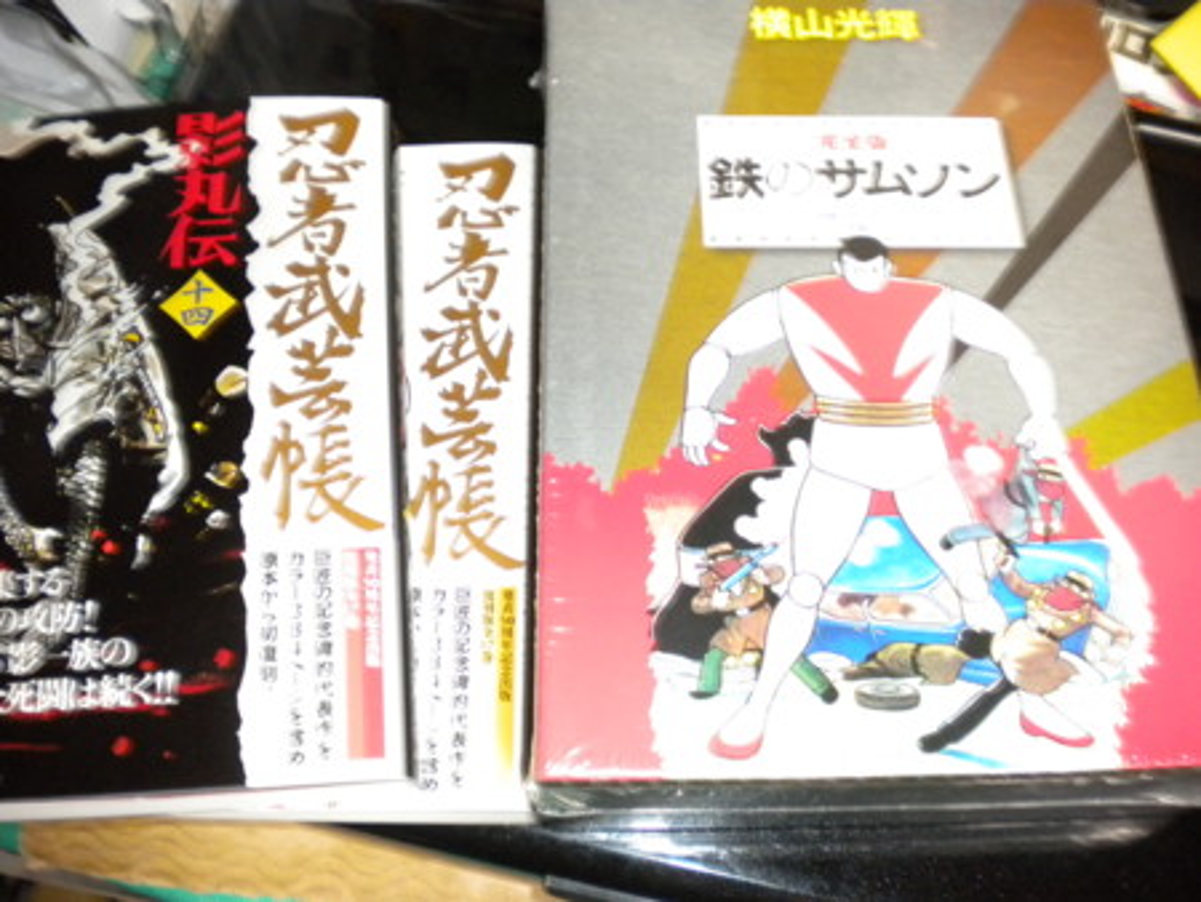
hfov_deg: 52.6
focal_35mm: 35
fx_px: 1215
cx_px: 600
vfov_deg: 40.7
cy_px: 451
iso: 400
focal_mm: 6.3
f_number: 3.1
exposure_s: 1/13.8
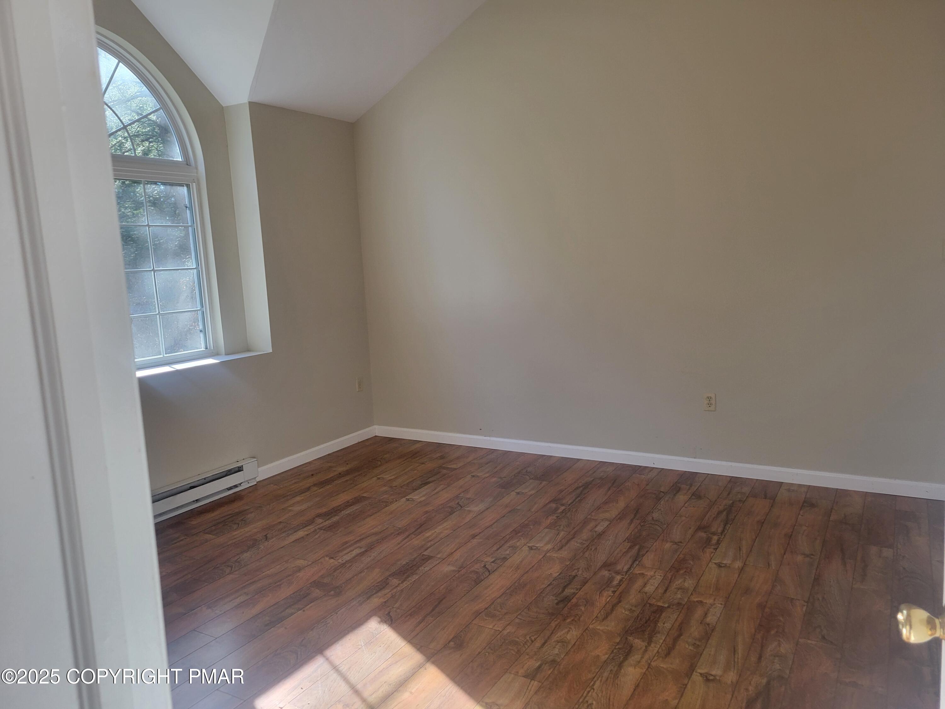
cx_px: 472
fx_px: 710
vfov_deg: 53.1
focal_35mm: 26
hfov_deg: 67.3
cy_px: 354
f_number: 1.8
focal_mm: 5.4
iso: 100
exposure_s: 1/120
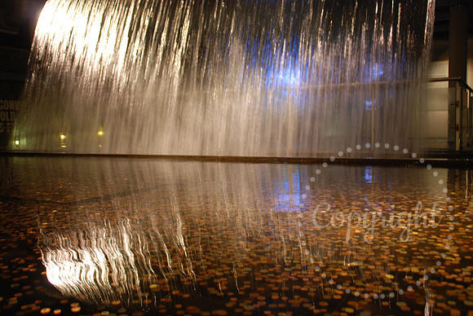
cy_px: 158
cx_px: 236
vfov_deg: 35.6
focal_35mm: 38
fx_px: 493
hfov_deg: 51.2
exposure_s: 1/13
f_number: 4
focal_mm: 25
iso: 400
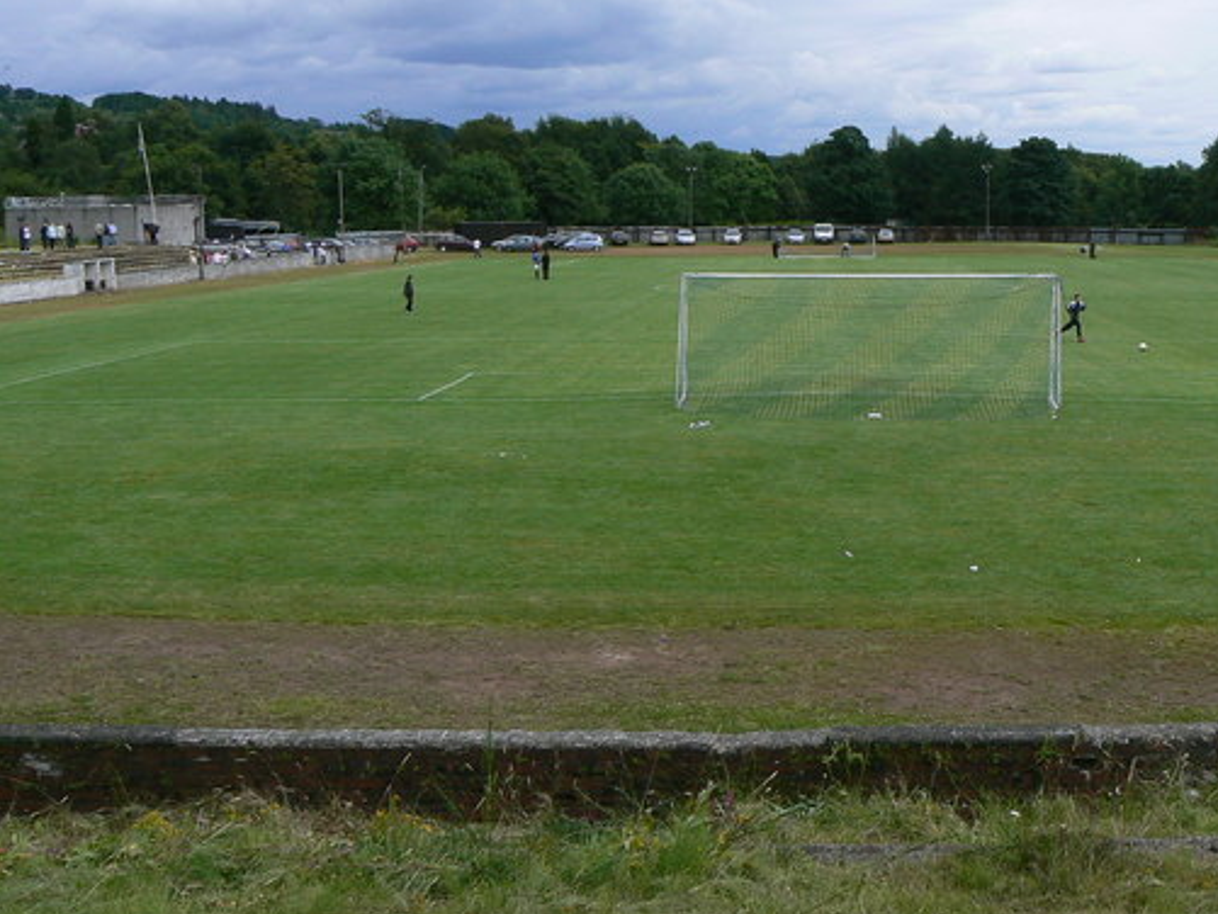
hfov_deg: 40.9
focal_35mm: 46
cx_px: 776
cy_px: 421
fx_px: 1619
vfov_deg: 31.5
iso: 100
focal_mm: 6
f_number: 6.3
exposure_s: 1/400
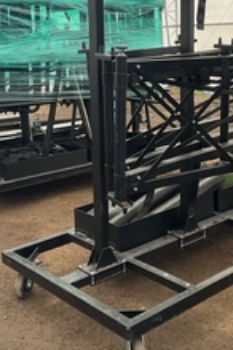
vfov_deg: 36.0
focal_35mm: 55
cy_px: 125
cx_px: 164
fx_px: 534
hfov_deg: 24.4
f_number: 1.8
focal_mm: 3
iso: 25
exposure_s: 1/123
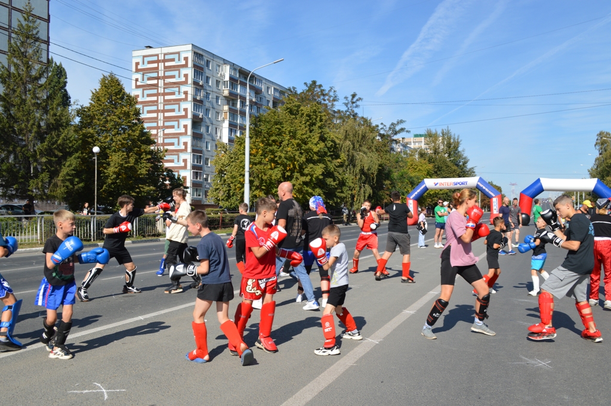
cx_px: 306
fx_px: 560
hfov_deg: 57.3
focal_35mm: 33
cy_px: 203
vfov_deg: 39.9
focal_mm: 22
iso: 100
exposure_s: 1/250
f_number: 8
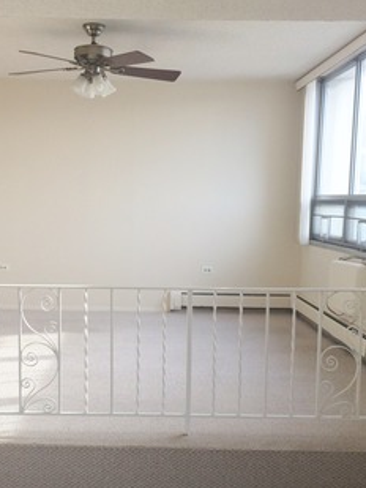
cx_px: 126
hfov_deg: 32.0
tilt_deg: -6.3
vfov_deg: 42.0
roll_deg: +0.7
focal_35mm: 45
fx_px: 634
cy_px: 272
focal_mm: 4.15
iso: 64
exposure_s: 1/120
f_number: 2.2
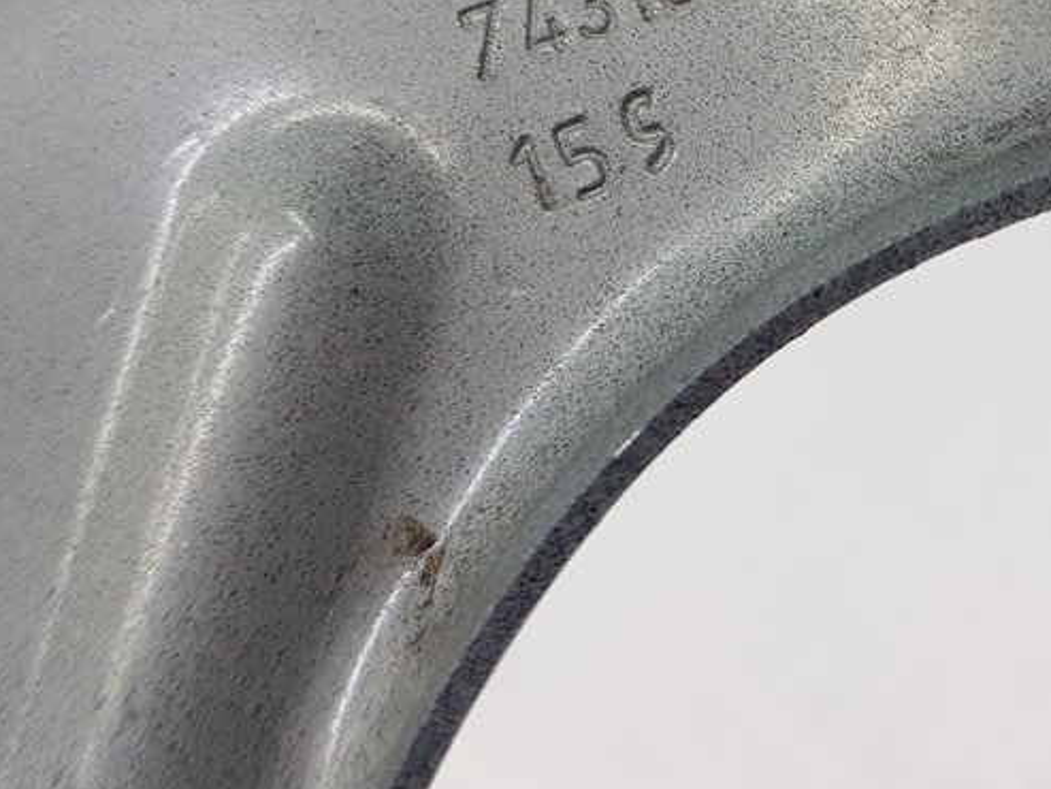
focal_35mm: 54
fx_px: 1640
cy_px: 45
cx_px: 622
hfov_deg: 35.4
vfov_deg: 26.0
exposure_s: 1/100
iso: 64
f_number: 1.7
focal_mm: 4.2
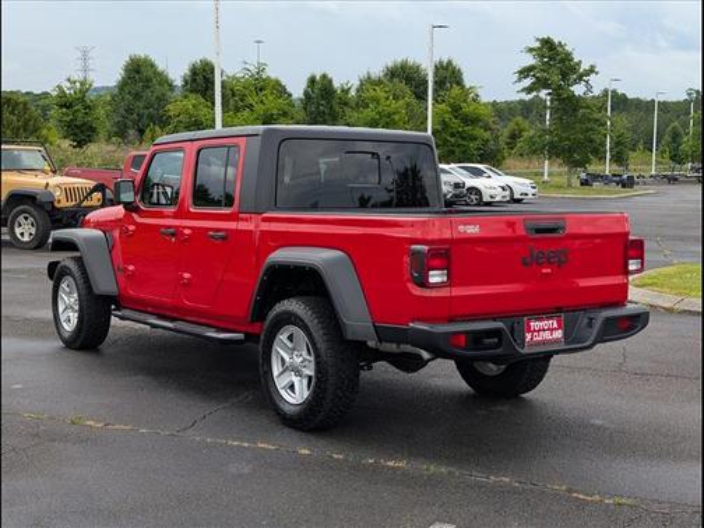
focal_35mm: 49
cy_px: 264
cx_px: 352
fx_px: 997
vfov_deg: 29.7
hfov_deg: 38.9
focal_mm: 6.9
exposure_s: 1/417
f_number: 1.68
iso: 22
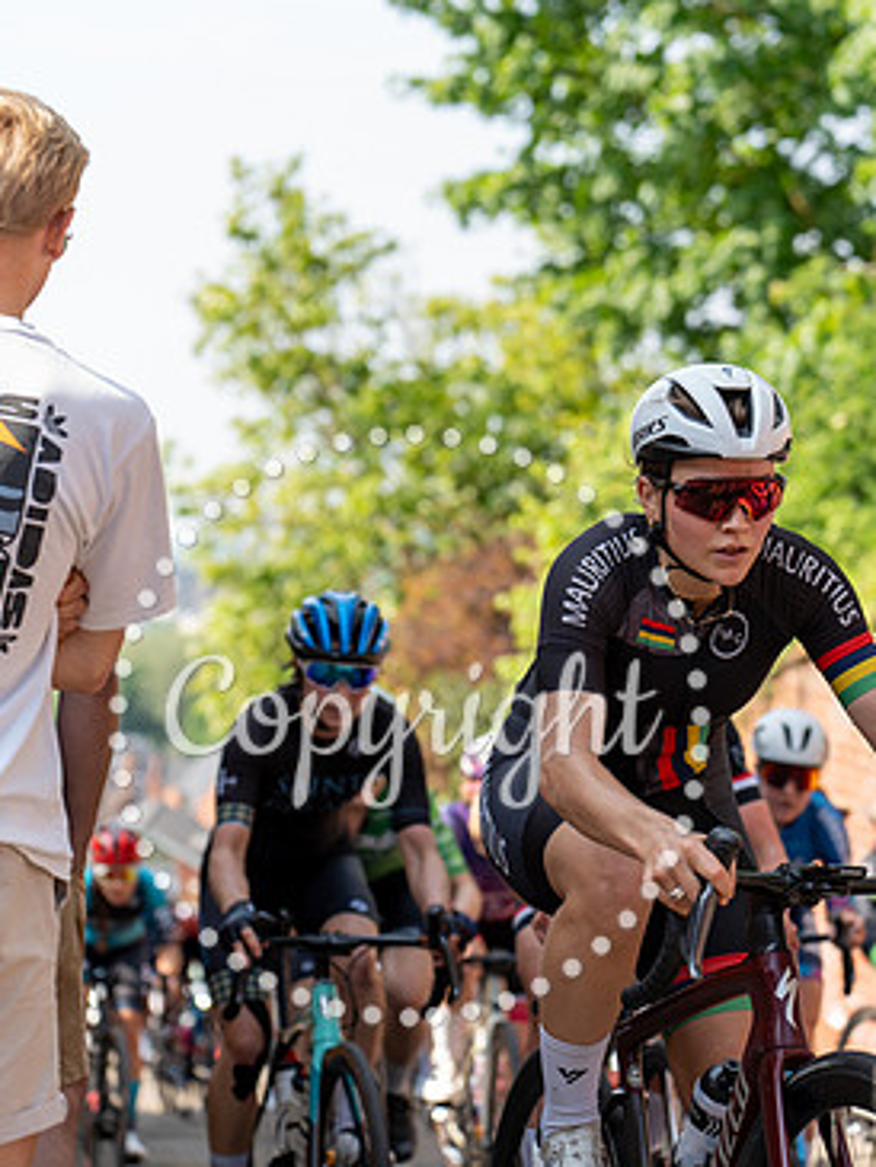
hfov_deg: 17.8
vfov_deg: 23.5
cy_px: 454
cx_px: 470
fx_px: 2799
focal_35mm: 83
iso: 200
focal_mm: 70
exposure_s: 1/640
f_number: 3.2
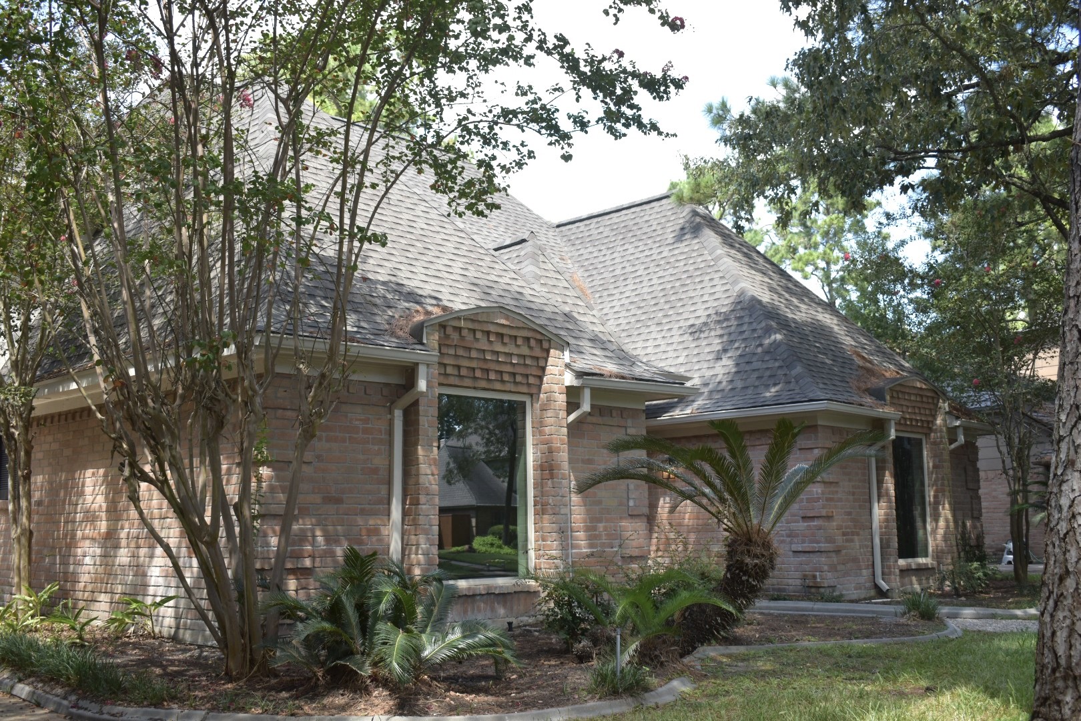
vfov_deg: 35.5
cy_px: 360
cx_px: 540
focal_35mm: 38
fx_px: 1126
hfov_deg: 51.3
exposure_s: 1/320
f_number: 4
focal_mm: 25
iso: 200
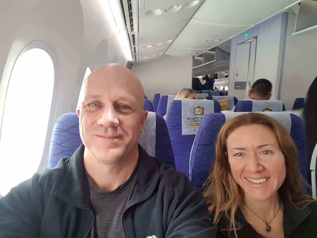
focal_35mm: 21
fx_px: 192
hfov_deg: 79.0
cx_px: 158
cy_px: 119
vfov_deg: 63.5
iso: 125
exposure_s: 1/33
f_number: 1.7
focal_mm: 2.1
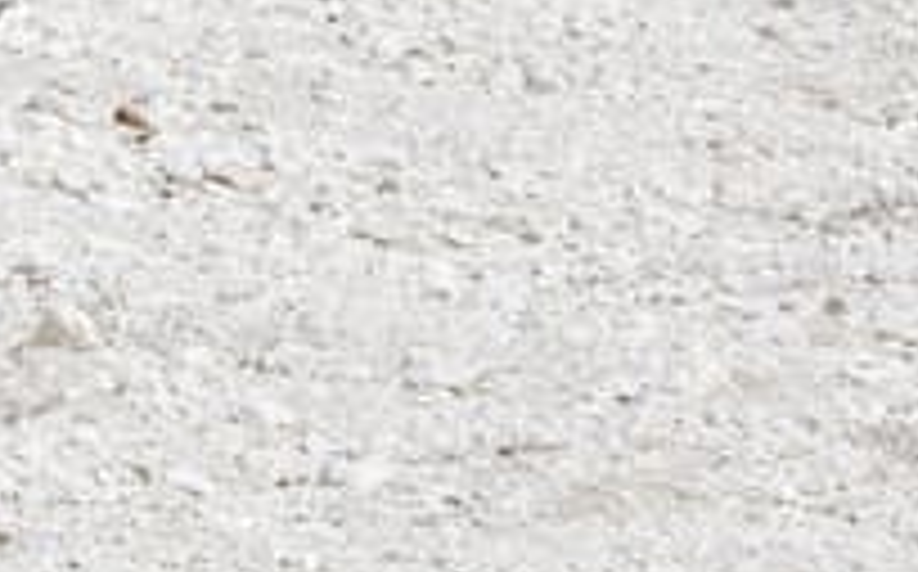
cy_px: -1239
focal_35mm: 384
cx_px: -1958
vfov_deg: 3.3
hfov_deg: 5.2
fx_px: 9597
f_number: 8
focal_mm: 33
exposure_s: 1/500
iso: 125
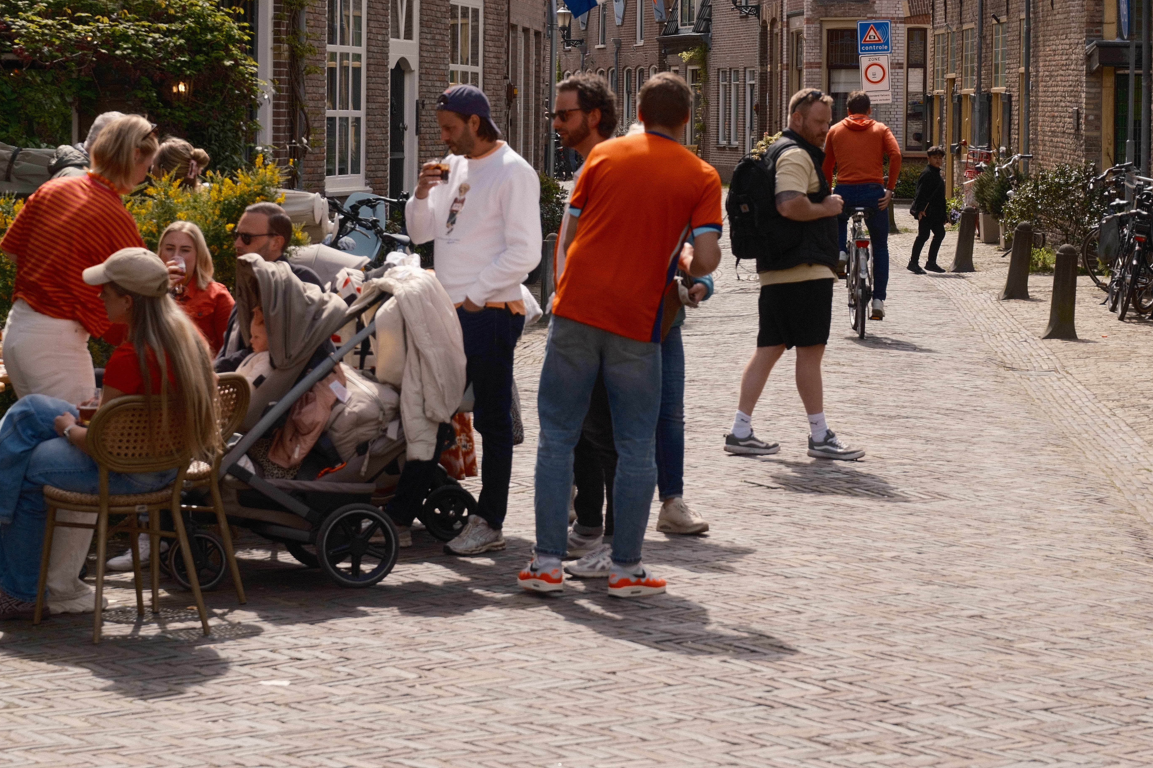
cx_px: 491
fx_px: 3363
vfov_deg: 13.0
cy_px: 237
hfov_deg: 19.4
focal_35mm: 105
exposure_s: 1/800
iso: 250
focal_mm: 50
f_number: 5
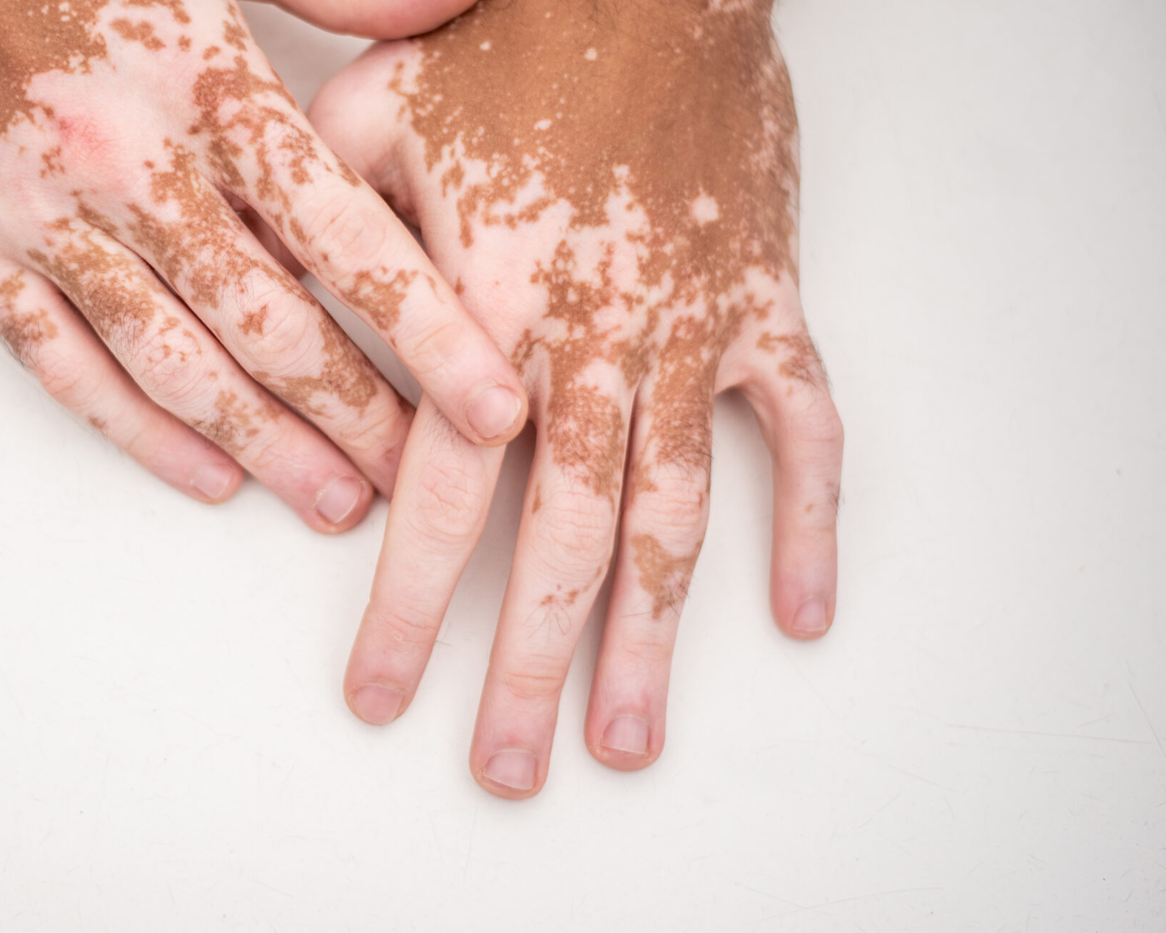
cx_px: 297
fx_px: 2554
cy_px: 363
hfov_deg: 25.4
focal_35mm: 74
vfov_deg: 20.7
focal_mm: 50
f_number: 1.8
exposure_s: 1/3200
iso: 100
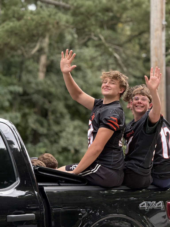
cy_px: 114
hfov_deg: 12.3
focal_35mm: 120
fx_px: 786
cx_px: 85
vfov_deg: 16.4
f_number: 2.8
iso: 200
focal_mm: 15.7
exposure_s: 1/99
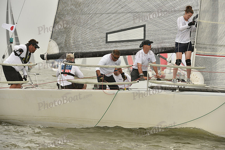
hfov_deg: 8.6
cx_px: 112
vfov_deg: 5.7
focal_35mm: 240
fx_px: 1500
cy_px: 75
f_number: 8
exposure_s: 1/800
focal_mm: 240
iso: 400
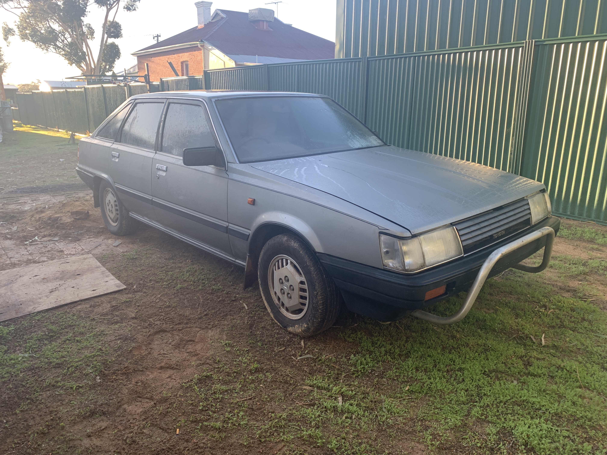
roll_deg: -0.7
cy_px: 228
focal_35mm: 26
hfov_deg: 67.3
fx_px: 456
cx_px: 304
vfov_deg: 53.1
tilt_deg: -15.0
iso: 32
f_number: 1.8
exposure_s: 1/122
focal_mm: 4.25
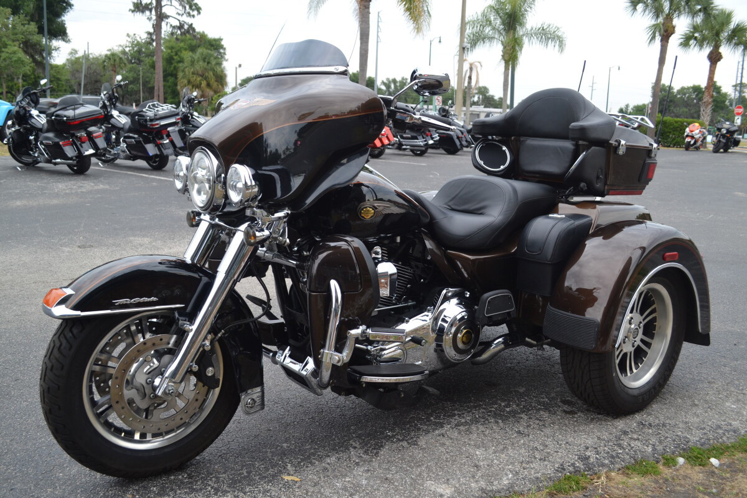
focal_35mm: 33
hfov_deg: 57.2
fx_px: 685
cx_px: 374
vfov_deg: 40.0
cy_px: 249
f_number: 5.6
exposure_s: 1/125
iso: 160
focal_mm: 22
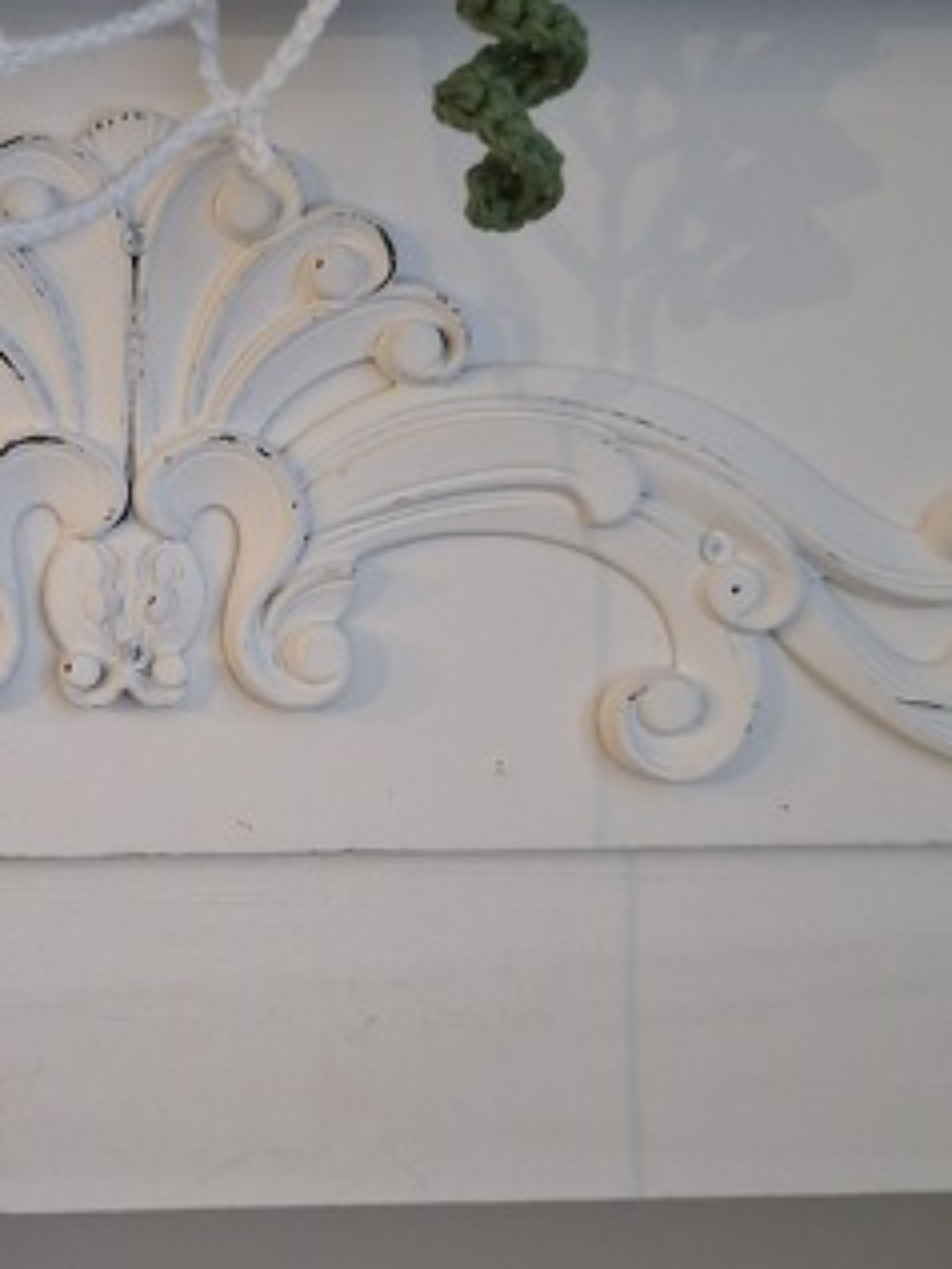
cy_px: 717
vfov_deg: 33.2
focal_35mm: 58
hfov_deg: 24.1
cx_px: -16
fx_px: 2125
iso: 800
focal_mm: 5.54
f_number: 1.8
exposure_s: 1/25
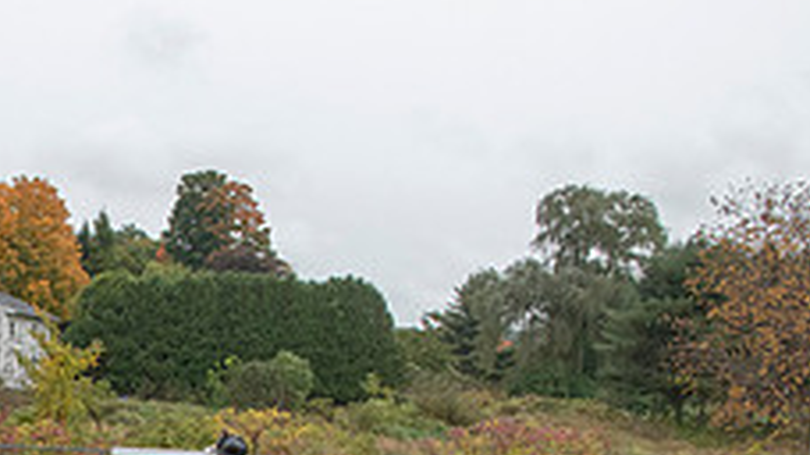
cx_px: -121
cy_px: 631
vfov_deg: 17.4
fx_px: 1374
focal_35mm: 64
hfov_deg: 29.1
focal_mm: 16
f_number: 8
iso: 1600
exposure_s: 1/1250
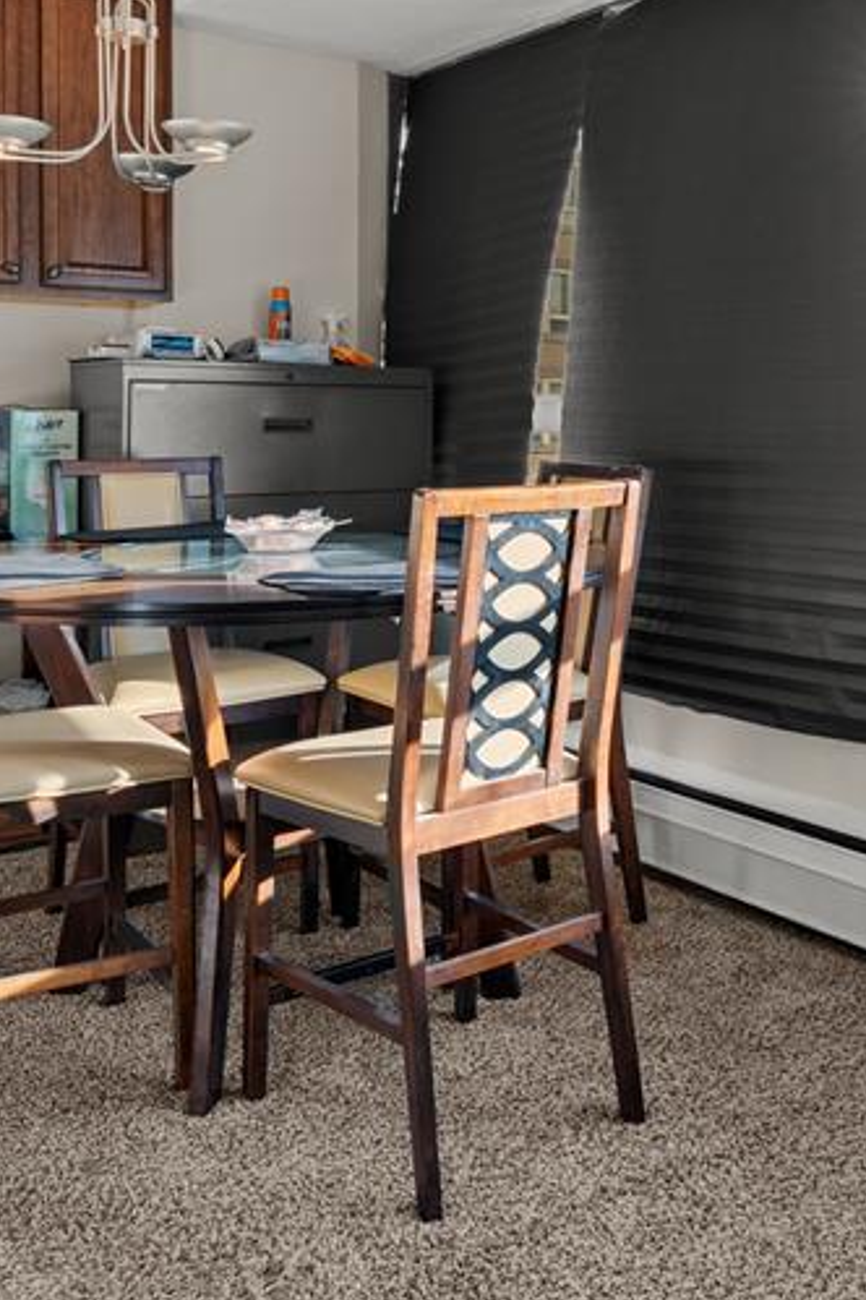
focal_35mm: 37
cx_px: 707
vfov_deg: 51.2
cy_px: 459
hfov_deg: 34.7
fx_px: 1335
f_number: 8
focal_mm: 18
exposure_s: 1/25
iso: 400
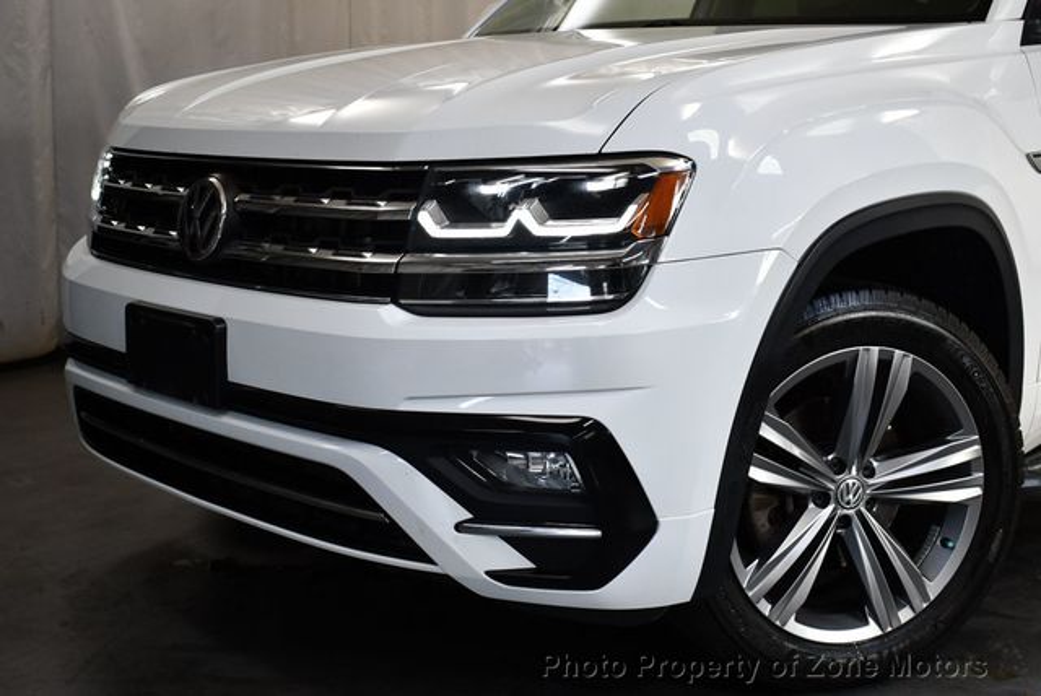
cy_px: 348
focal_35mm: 48
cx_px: 520
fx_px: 1389
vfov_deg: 28.1
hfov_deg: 41.1
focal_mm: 24
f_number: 4
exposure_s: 1/250
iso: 720
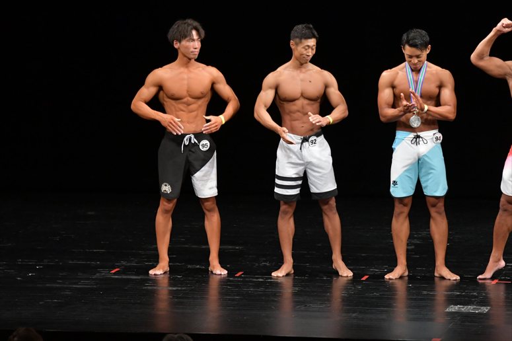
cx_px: 256
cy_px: 170
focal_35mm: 240
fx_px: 3412
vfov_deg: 5.7
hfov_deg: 8.6
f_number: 5.6
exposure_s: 1/400
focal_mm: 160
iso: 3200
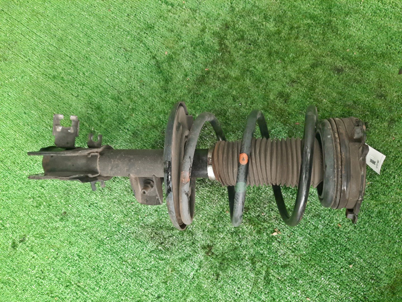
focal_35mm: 25
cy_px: 151
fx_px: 290
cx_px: 201
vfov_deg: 54.9
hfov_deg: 69.4
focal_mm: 4.6
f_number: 2
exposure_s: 1/50
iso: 320
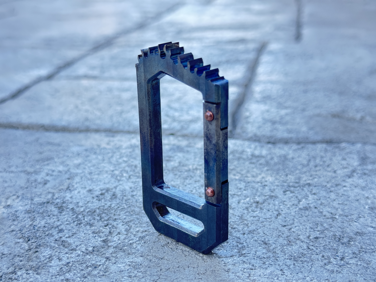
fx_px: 521
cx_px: 188
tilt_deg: -19.0
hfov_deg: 39.7
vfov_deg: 30.3
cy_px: 141
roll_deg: +1.1
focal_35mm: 48
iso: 80
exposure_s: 1/121
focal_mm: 6.76
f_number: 1.78
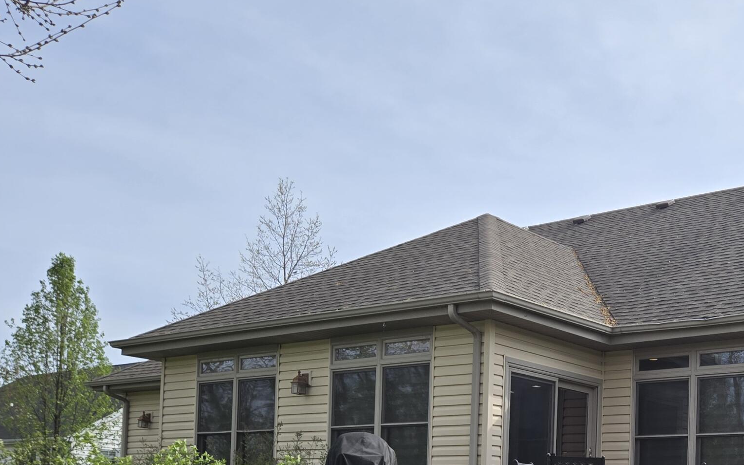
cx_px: 650
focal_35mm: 48
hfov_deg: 39.3
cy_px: 483
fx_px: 973
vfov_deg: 25.3
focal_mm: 5.4
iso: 25
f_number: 1.8
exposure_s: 1/1962
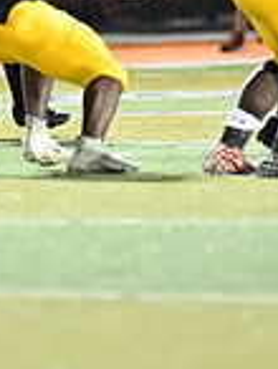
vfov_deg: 1.7
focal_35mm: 1145
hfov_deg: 1.3
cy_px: -47
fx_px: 12225
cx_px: 5
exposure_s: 1/1000
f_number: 2.8
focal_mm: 300
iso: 8000
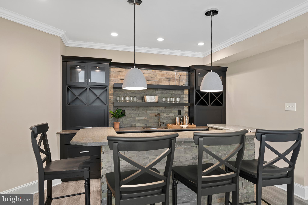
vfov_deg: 59.5
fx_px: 180
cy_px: 102
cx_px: 154
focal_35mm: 21
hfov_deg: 81.2
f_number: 4
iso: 400
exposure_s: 1/1.67
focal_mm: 21
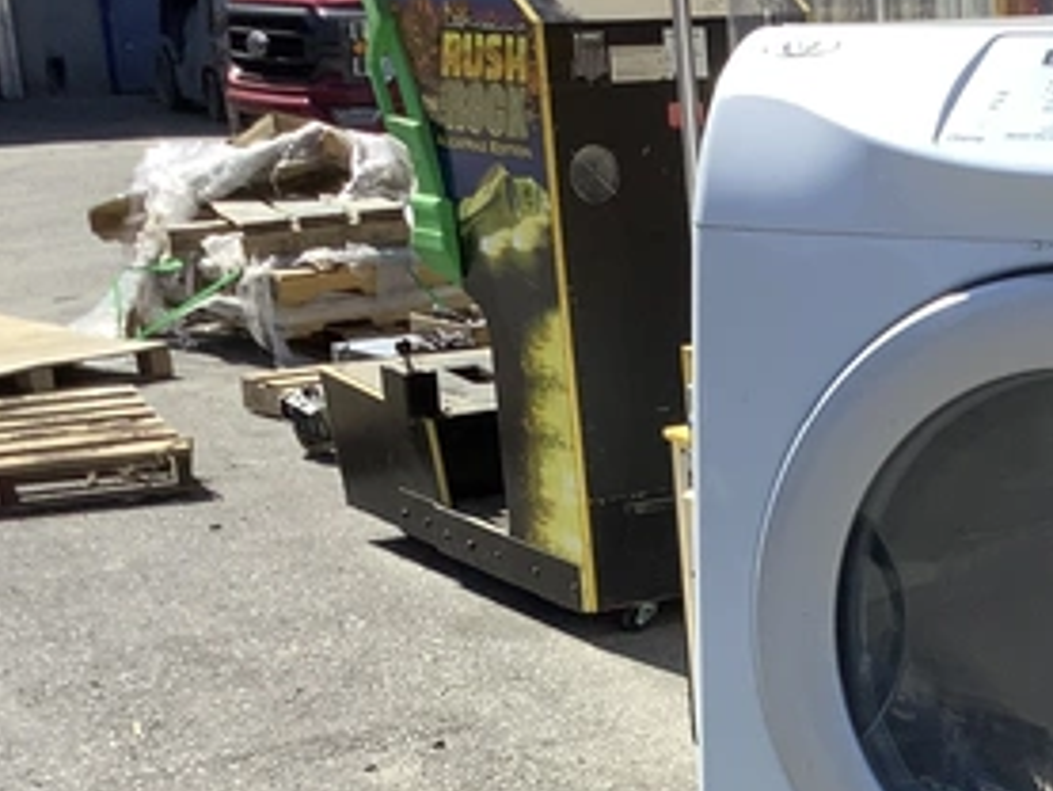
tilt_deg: -17.8
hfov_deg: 22.3
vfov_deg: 17.1
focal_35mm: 84
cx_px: 1087
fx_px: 2556
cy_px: 820
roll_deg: +1.4
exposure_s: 1/1045
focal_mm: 3.3
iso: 25
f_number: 2.4
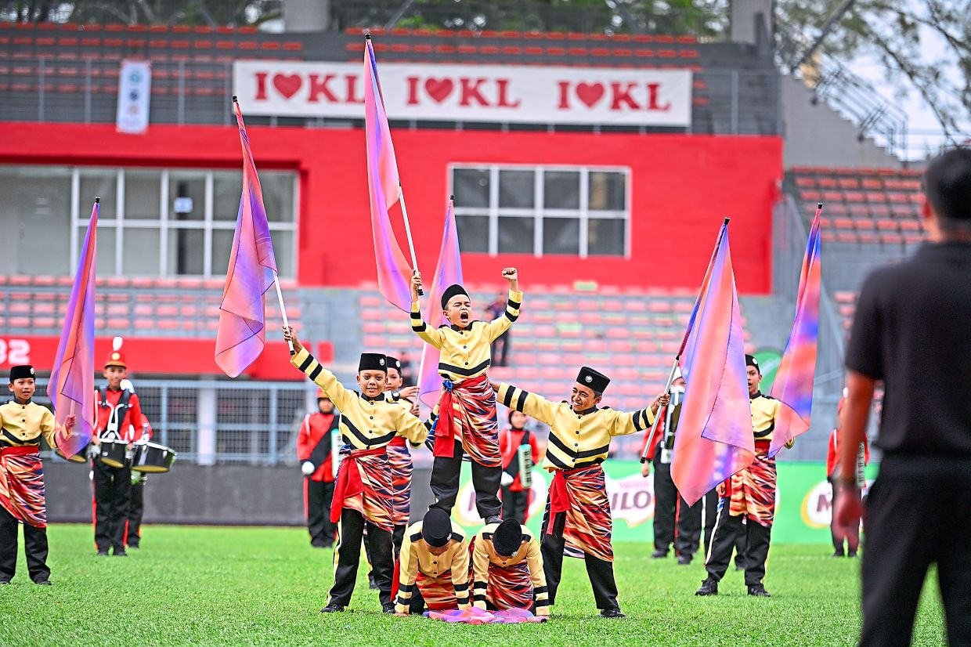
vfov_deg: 6.9
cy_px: 324
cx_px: 486
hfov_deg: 10.3
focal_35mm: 200
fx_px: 5393
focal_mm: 200
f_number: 2.8
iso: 500
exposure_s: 1/800
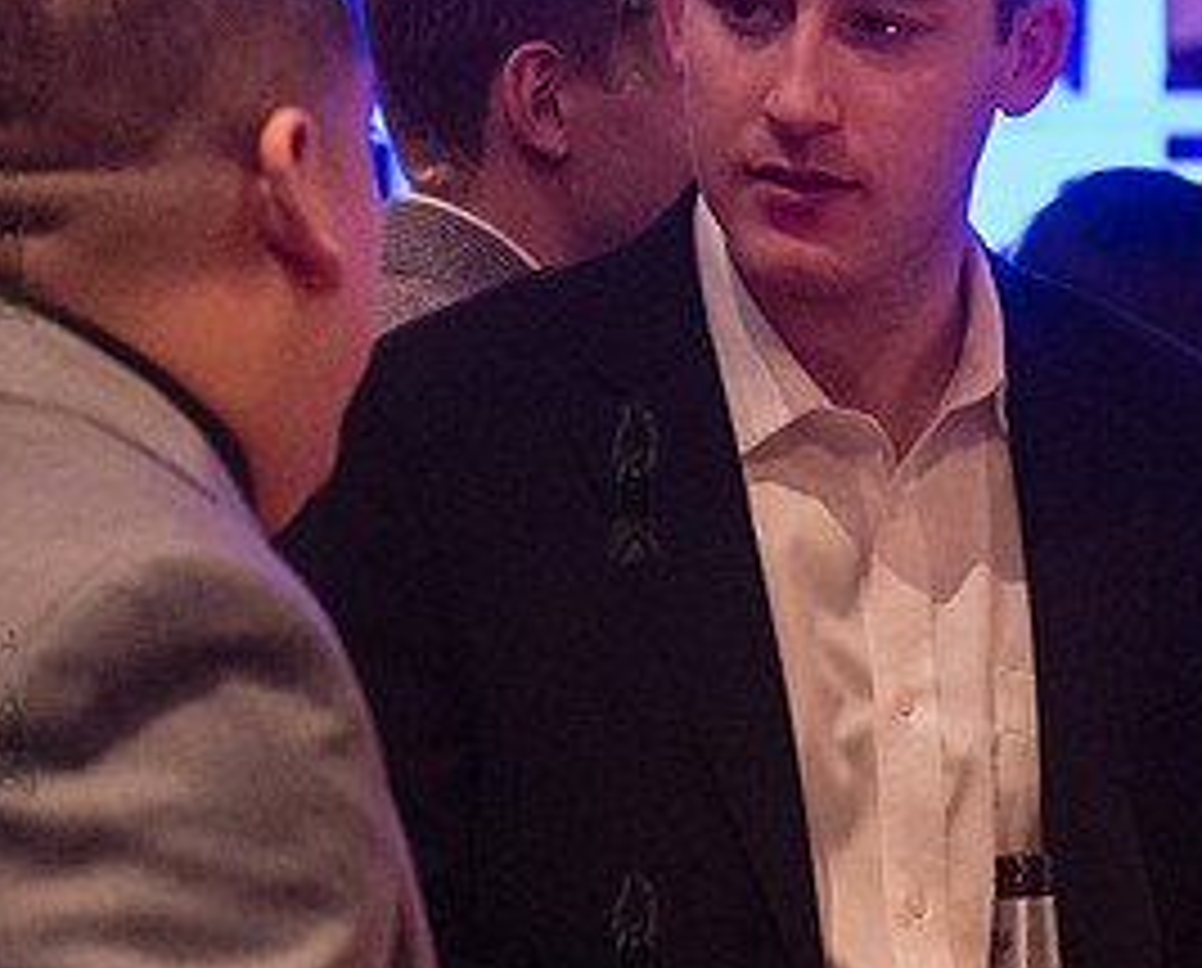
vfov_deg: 7.4
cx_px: 775
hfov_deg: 9.2
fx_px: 7454
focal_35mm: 209
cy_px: 422
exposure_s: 1/160
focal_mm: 80
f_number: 3.5
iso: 8000
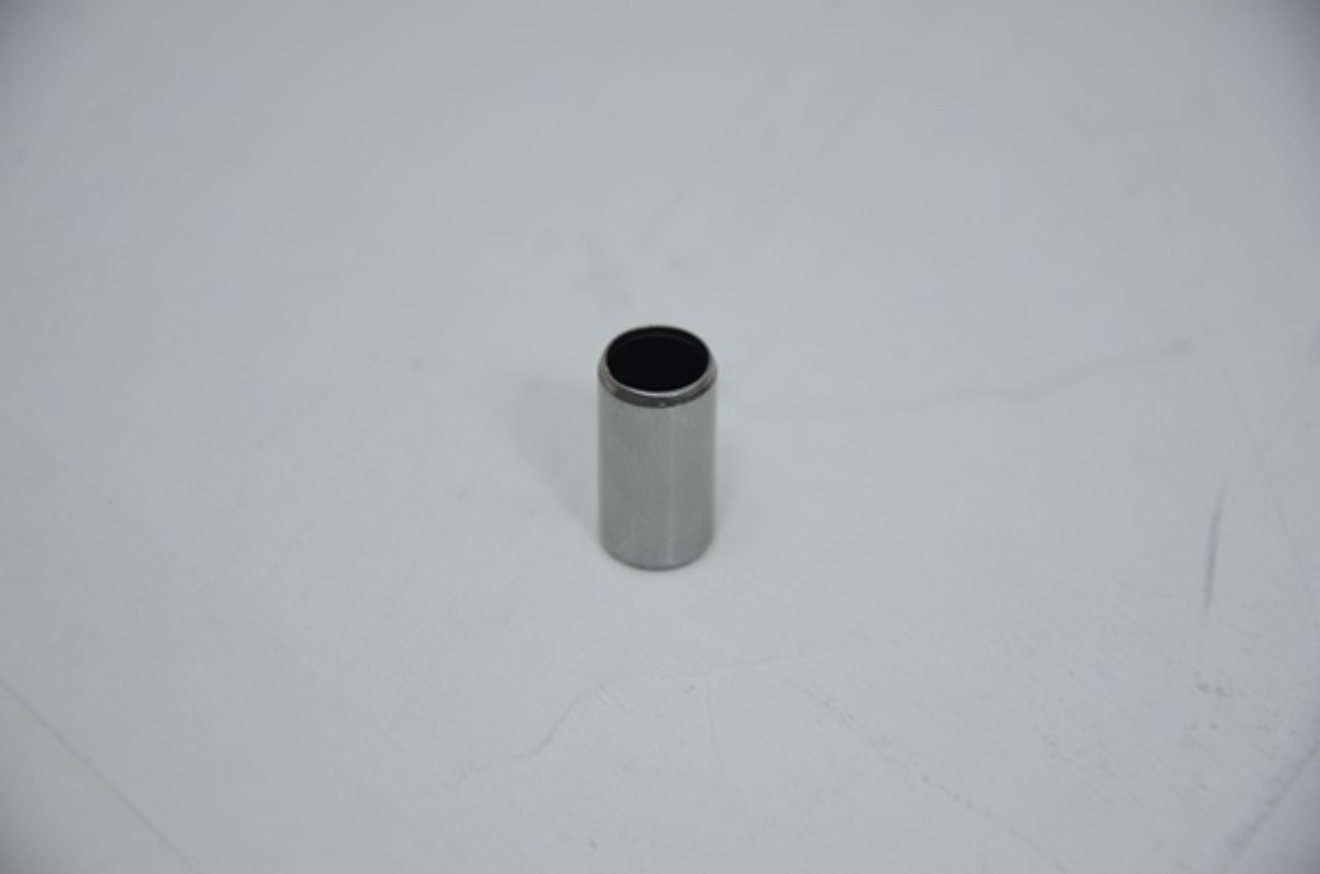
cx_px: 660
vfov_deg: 8.7
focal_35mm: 158
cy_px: 437
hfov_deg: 13.1
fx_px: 5763
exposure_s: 1/30
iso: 100
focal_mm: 105
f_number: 5.6
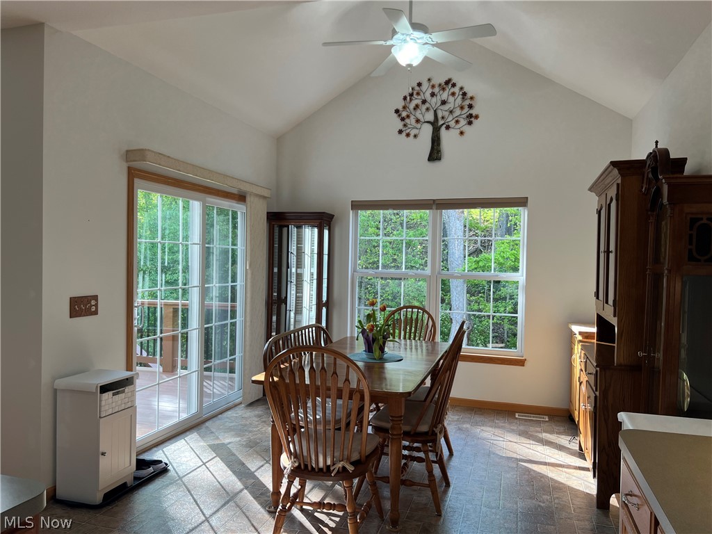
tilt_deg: -1.2
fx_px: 535
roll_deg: -0.8
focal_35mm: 26
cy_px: 267
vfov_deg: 53.1
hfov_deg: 67.3
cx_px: 356
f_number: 1.5
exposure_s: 1/146
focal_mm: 5.7
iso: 32
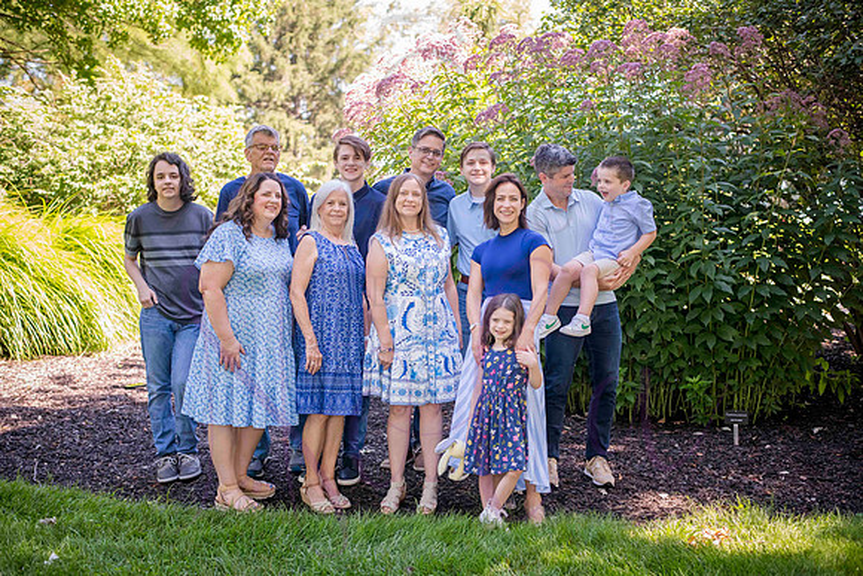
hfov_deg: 39.6
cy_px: 288
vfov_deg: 27.0
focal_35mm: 50
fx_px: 1199
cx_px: 432
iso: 400
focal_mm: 50
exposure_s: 1/320
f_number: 3.2
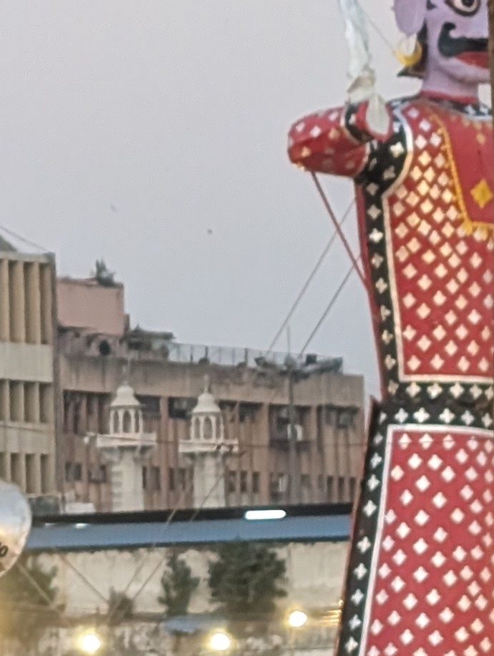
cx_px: -287
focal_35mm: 218
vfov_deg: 9.1
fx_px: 4139
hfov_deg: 6.7
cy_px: 280
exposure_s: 1/100
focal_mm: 6.9
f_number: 1.68
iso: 290
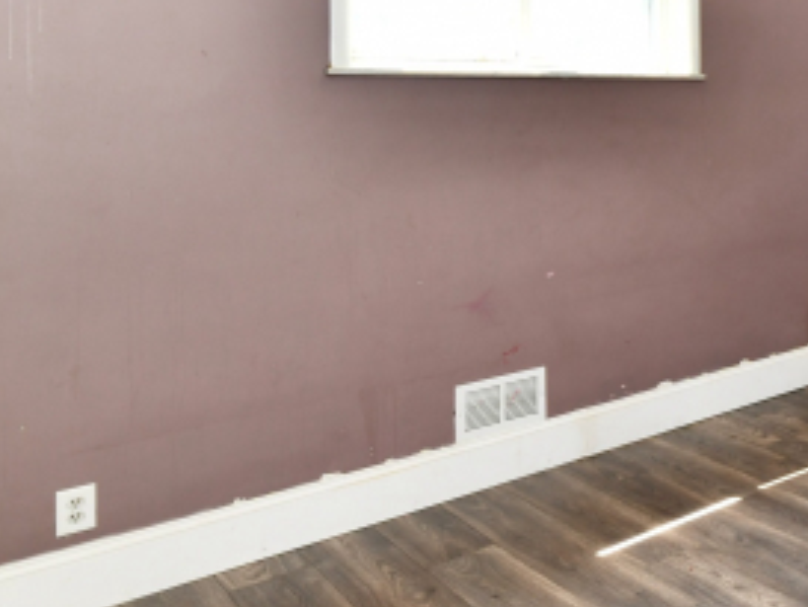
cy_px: 130
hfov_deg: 35.2
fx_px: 864
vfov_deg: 37.4
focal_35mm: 37
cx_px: 1042
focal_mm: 14
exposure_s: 1/60
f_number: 6.3
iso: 640
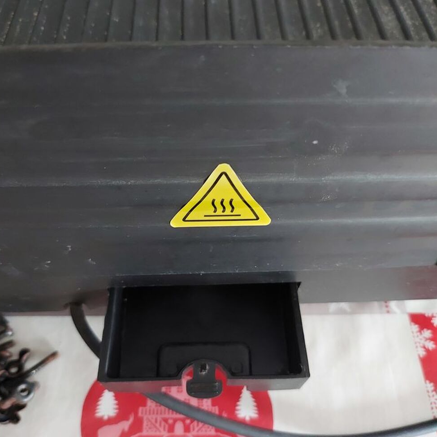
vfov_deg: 55.6
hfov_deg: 55.6
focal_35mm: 29
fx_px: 414
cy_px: 219
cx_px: 214
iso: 400
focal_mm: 5.23
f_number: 1.8
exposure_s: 1/24
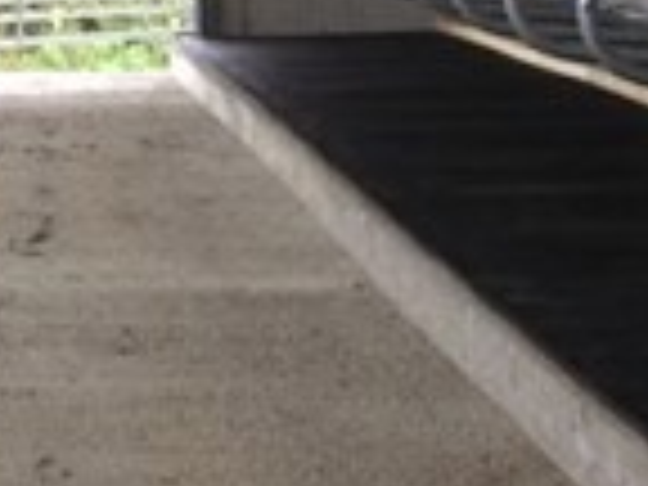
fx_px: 3014
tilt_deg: -4.3
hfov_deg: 12.1
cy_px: -18
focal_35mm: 161
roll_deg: +1.4
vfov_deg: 9.2
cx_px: 4
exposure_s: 1/30
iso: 80
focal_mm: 4.15
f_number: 2.2
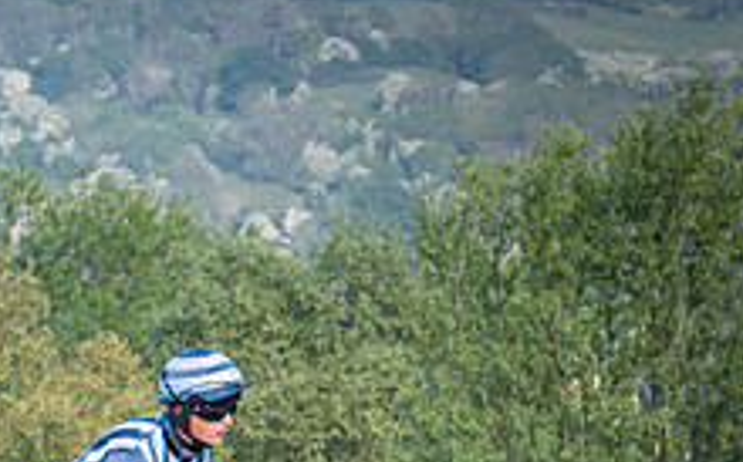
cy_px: 557
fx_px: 11328
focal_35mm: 560
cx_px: -286
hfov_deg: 3.7
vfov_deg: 2.3
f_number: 4
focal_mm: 98
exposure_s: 1/1600
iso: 400
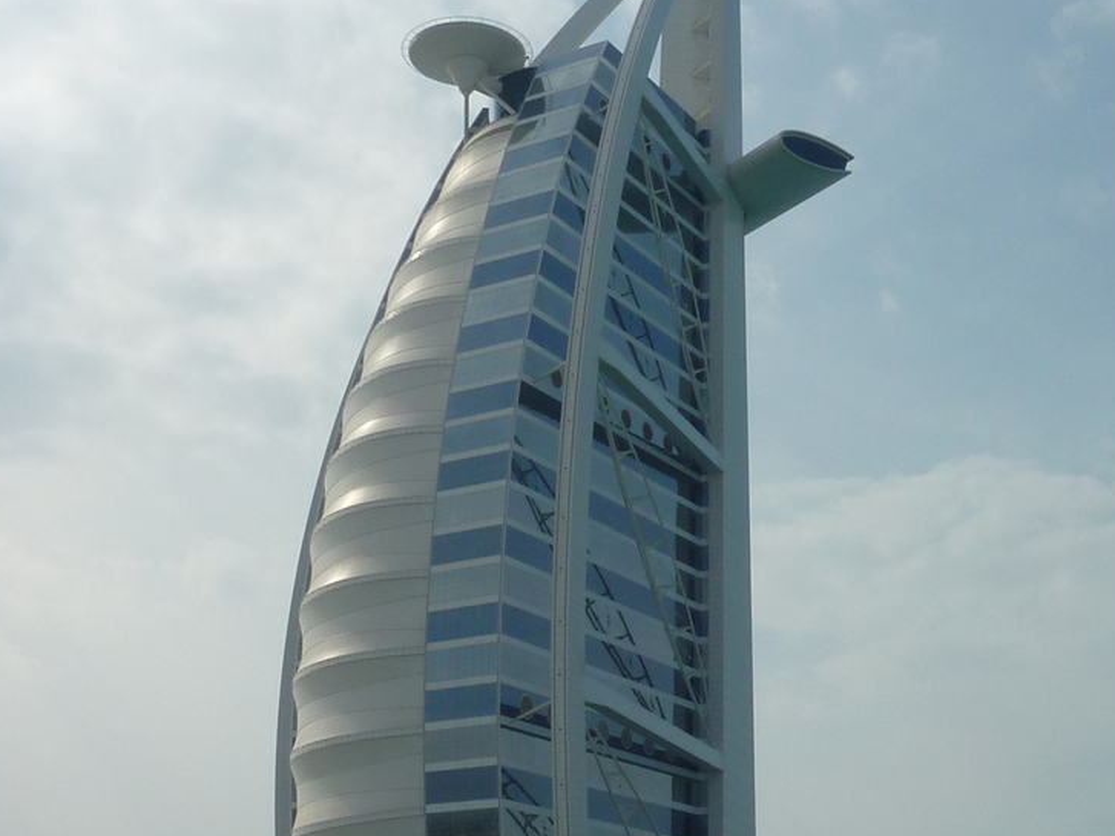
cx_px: 646
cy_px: 618
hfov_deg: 34.9
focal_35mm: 55
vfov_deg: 26.2
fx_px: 1771
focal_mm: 4.1
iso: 80
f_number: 5.6
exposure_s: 1/800
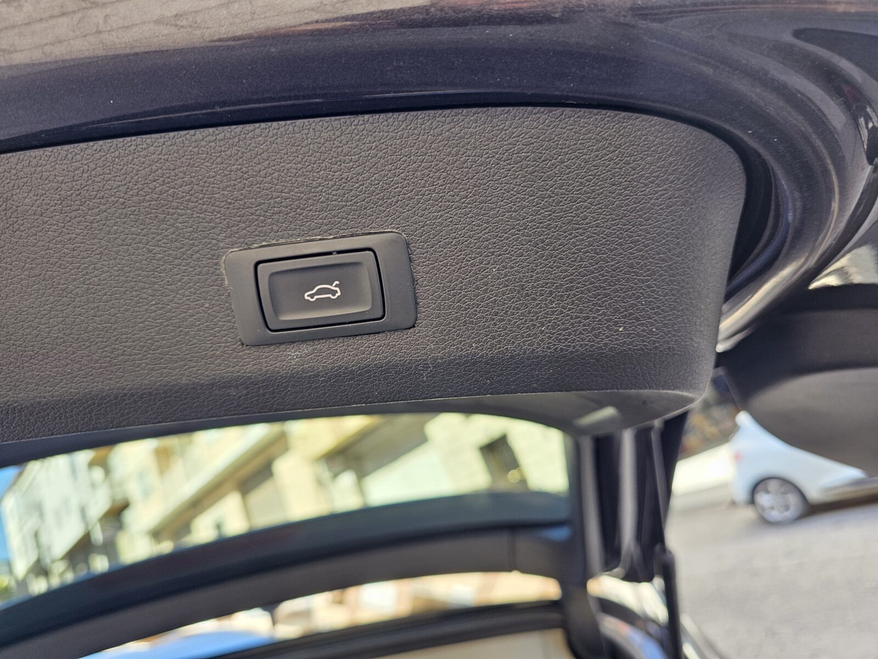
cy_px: 330
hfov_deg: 73.9
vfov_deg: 58.9
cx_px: 439
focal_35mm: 23
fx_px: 583
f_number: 1.7
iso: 100
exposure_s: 1/100
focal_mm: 6.3
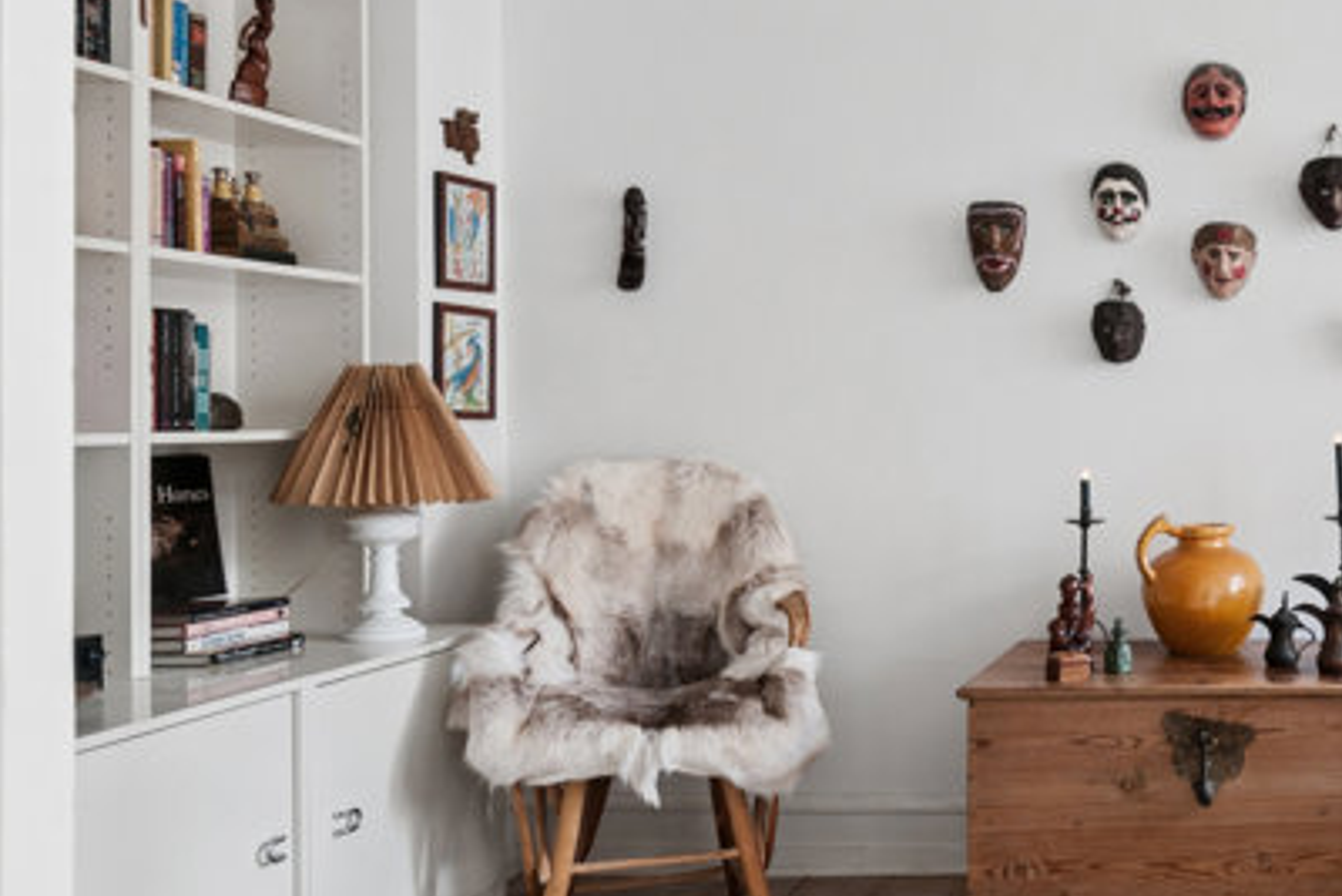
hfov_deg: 45.3
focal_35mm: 36
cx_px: 1325
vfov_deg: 36.9
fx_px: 1342
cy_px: 394
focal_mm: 12
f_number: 10
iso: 200
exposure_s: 1/8
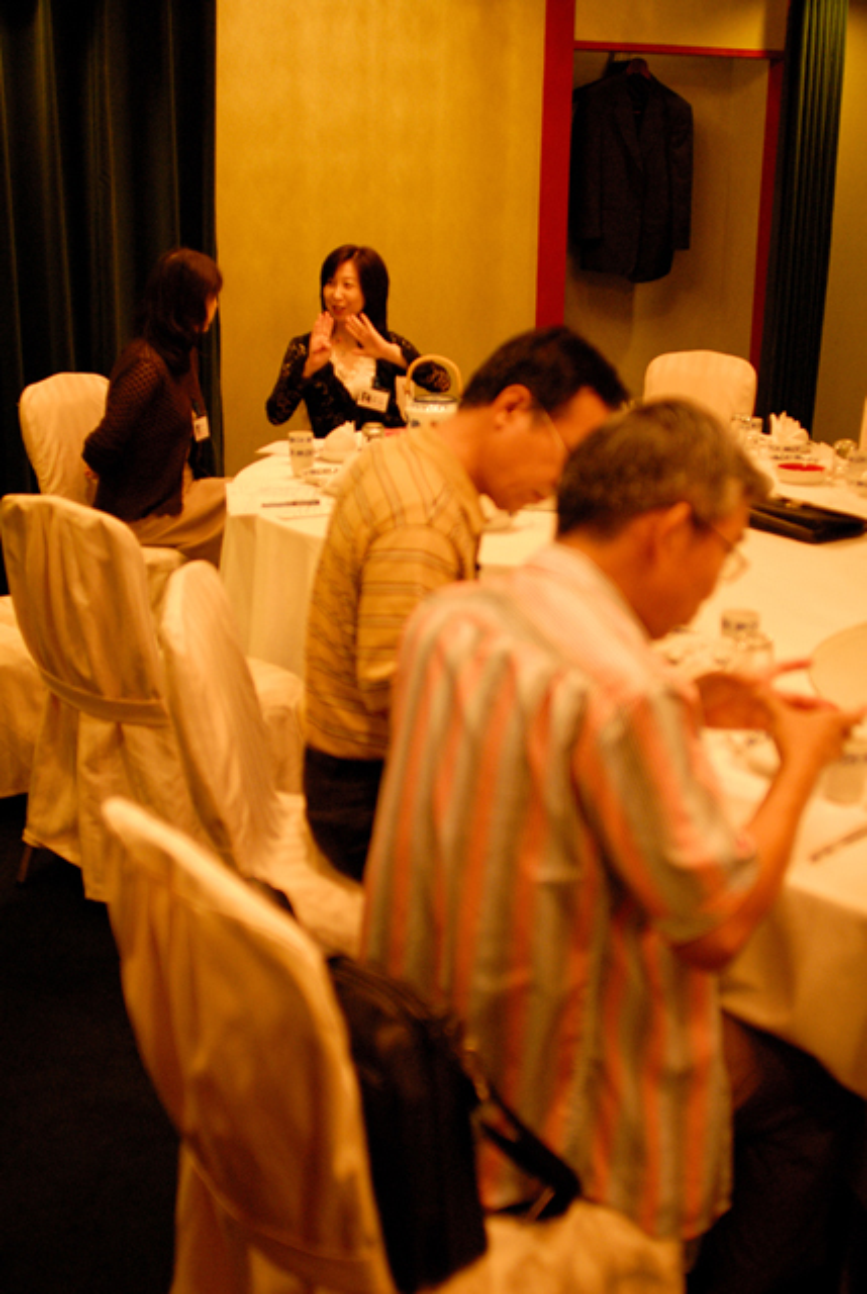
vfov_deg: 46.3
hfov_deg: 32.0
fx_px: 1511
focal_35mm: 42
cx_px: 434
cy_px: 647
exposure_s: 1/100
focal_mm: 28
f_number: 2
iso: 800
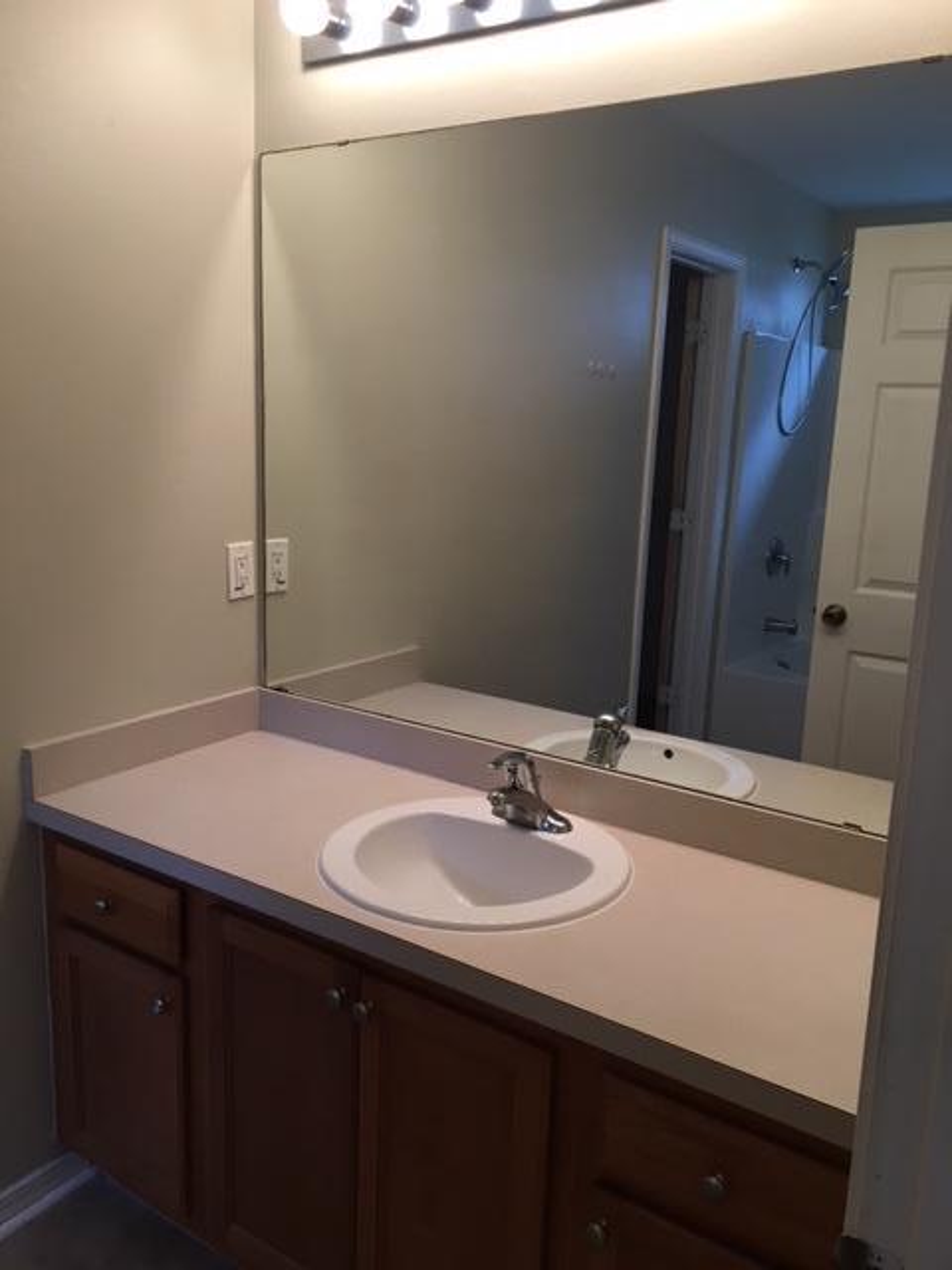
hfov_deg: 48.2
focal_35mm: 29
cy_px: 635
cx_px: 476
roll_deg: -3.7
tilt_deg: -10.8
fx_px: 1063
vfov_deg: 61.7
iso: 25
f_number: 2.2
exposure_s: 1/30
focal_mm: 4.15
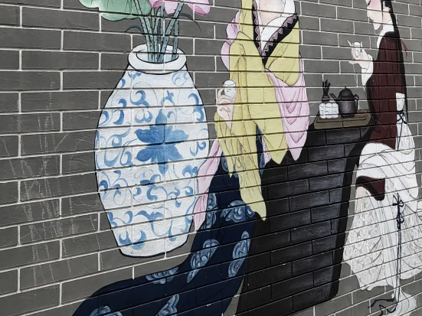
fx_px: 743
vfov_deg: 23.2
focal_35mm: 61
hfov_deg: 31.6
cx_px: 245
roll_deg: +2.1
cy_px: 11
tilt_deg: +9.5
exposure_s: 1/120
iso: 25
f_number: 1.8
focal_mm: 4
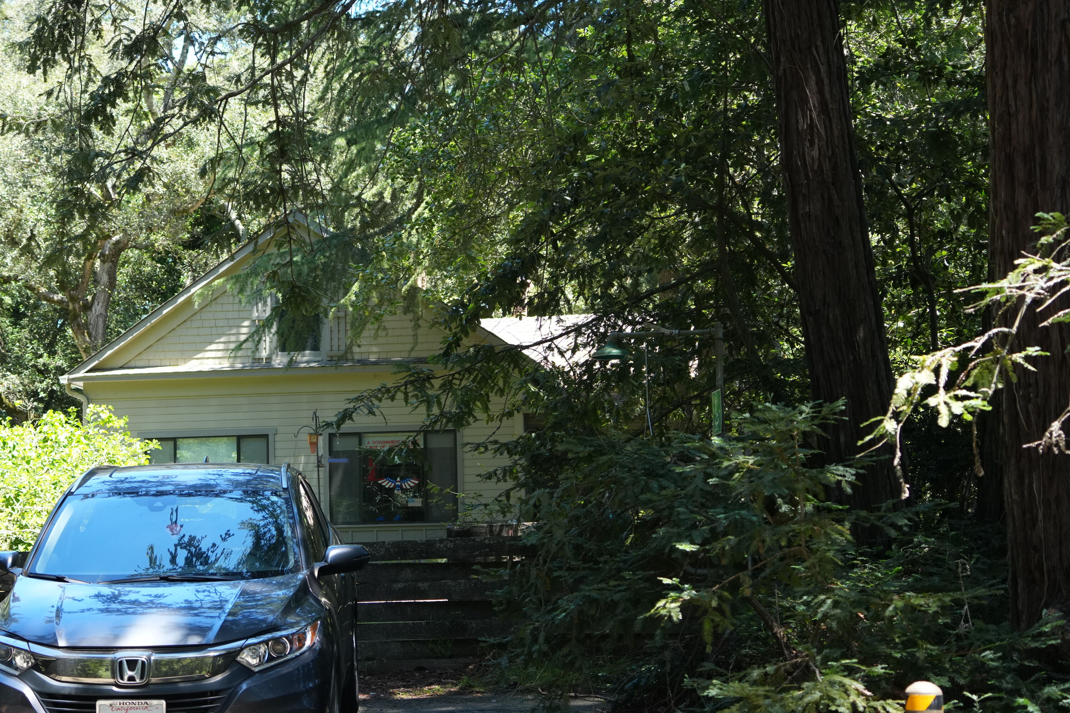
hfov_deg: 27.9
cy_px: 421
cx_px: 360
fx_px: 2140
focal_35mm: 72
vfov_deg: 18.9
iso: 640
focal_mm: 50
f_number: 4.5
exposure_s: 1/320
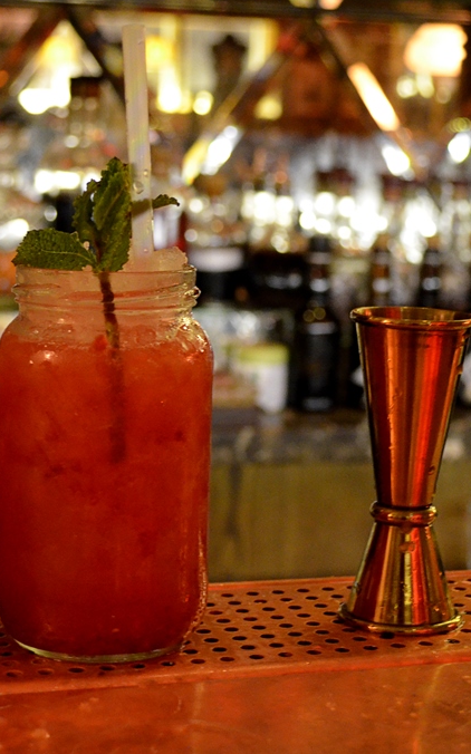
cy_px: 377
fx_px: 1521
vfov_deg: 27.9
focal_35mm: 74
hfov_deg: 17.6
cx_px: 201
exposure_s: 1/2
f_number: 4.8
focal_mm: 32
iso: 3200
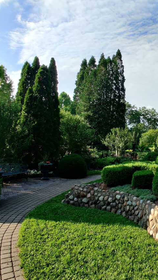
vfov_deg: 83.8
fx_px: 156
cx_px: 132
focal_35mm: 21
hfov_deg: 49.7
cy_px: 132
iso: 100
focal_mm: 2.2
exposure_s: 1/420
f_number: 2.2
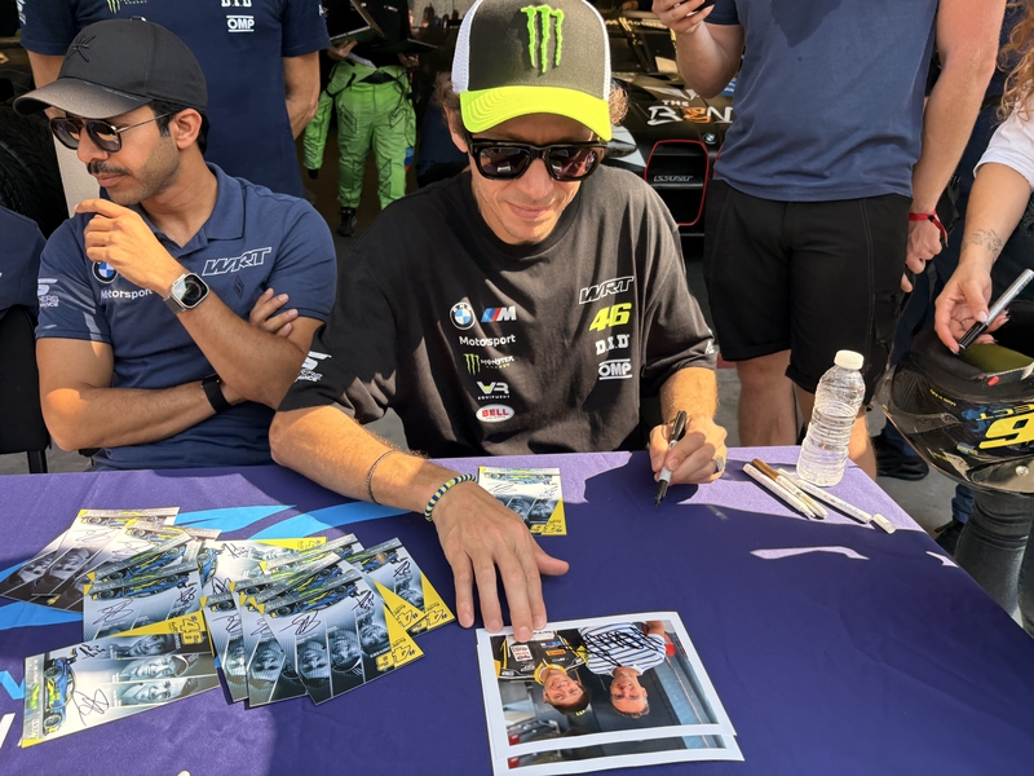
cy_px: 388
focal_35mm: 26
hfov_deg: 67.3
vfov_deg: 53.1
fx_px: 777
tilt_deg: -25.5
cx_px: 517
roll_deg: +0.7
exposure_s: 1/907
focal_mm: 5.96
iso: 64
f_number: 1.6
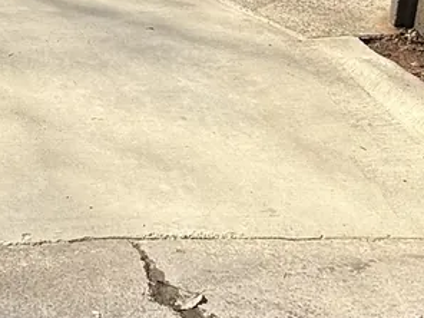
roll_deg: +1.2
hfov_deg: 24.2
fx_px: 870
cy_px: -8
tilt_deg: -19.3
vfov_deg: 20.0
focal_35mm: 71
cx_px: -119
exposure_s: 1/1656
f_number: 2.2
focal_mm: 2.22
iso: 50
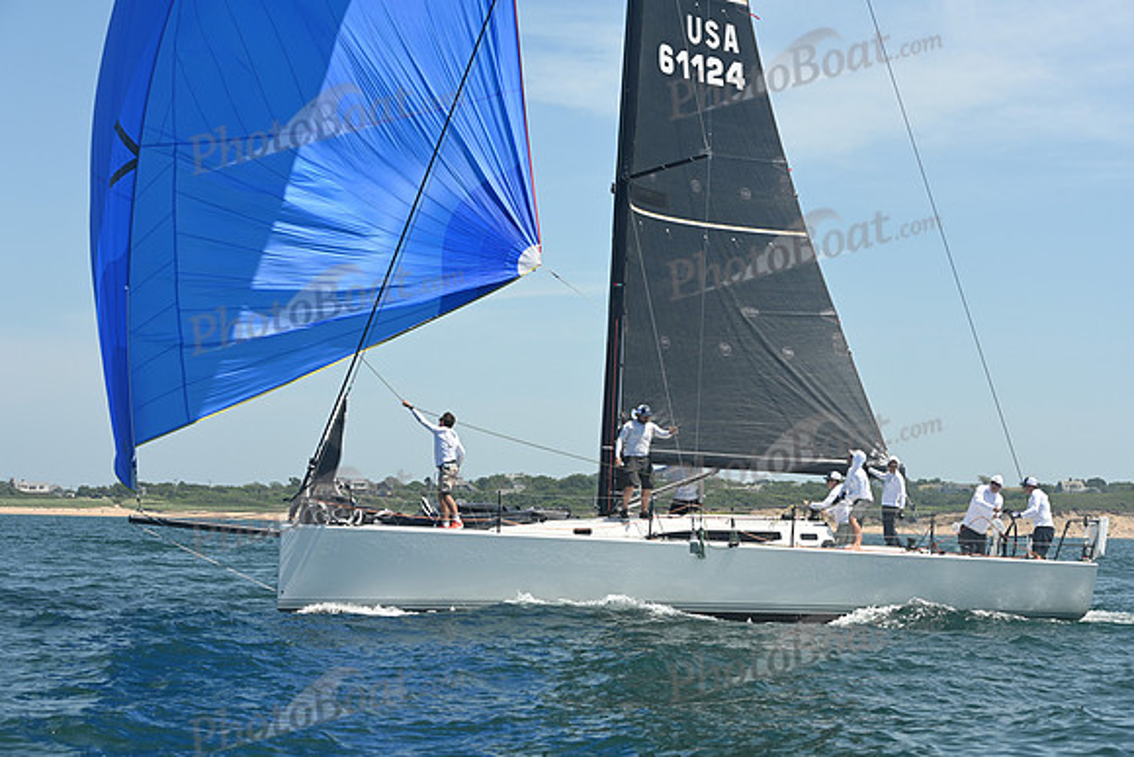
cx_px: 567
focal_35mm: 85
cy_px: 378
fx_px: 2678
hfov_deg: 23.9
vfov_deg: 16.1
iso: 320
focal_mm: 85
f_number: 8
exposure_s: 1/1000
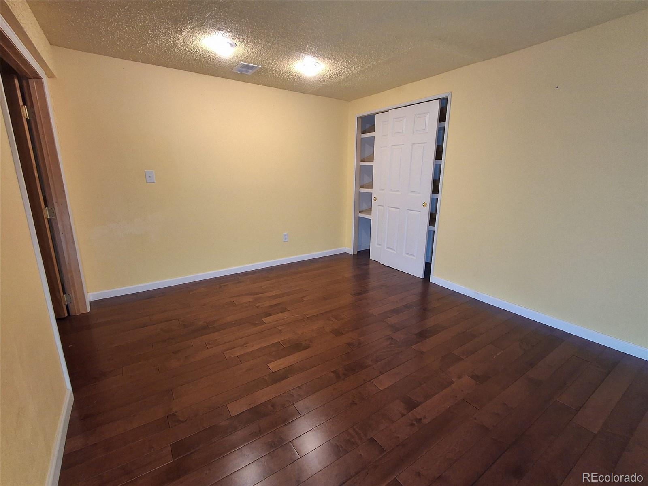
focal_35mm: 16
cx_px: 324
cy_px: 243
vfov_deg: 78.1
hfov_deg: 94.5
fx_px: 300
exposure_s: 1/40
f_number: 2.2
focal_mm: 1.64
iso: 160
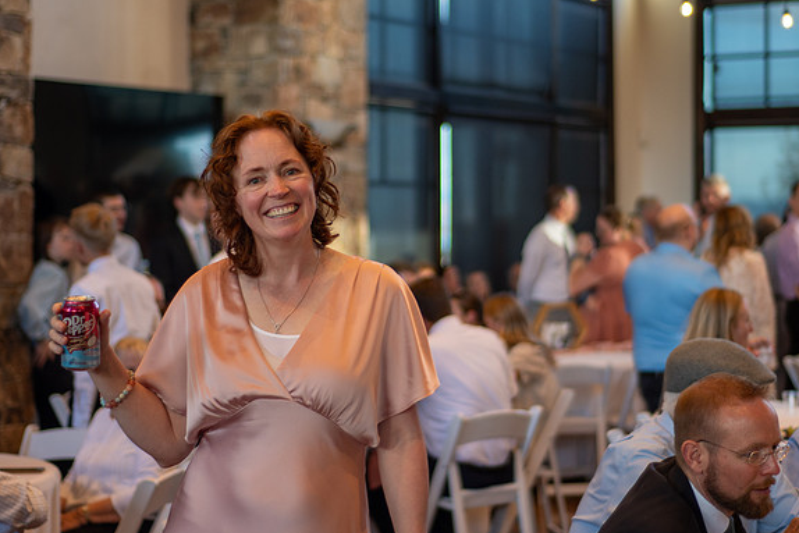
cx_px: 419
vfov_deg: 17.3
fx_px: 1754
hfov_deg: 25.7
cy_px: 255
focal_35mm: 79
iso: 220
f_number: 1.8
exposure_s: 1/80
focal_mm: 50
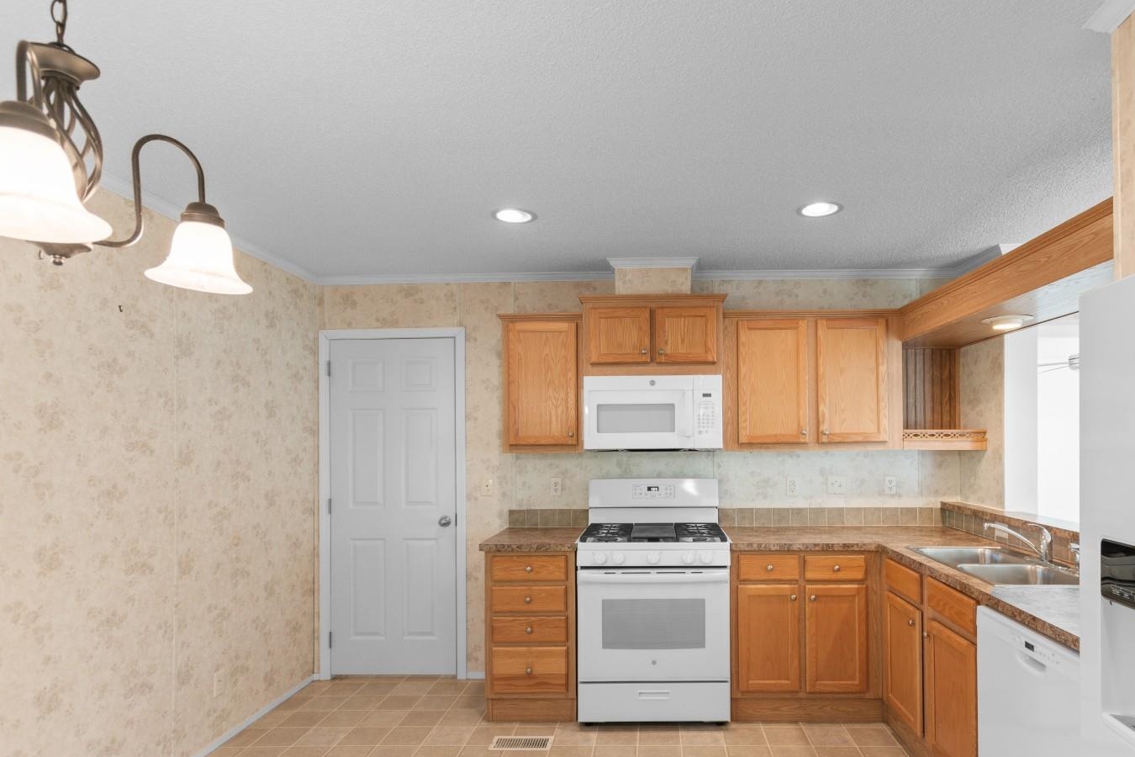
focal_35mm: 18
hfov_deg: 89.5
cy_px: 416
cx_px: 641
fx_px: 567
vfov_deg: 67.2
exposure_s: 1/3
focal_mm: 10
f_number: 4.5
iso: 100
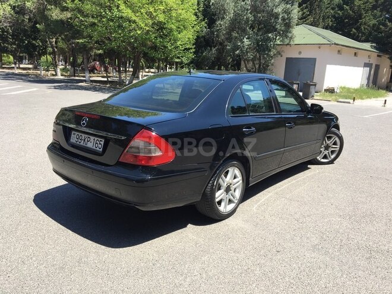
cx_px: 196
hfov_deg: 61.7
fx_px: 328
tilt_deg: -11.7
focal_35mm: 29
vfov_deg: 48.2
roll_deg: -2.3
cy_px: 147
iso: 25
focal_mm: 4.15
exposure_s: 1/553
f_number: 2.2
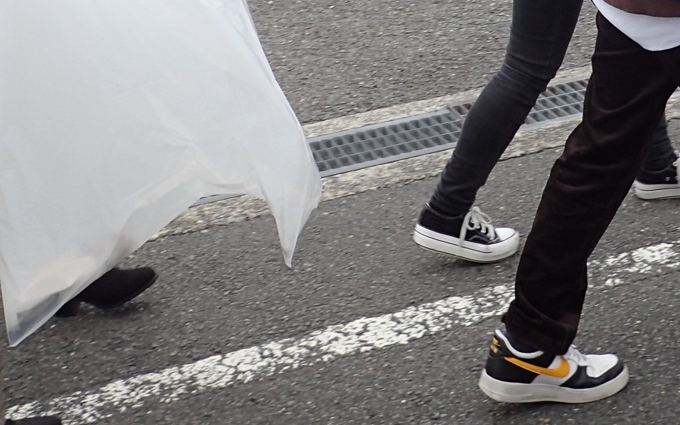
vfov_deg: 15.6
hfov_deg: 25.5
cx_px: 510
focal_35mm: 80
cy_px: -106
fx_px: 1483
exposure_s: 1/160
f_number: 2.8
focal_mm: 4.5
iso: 100
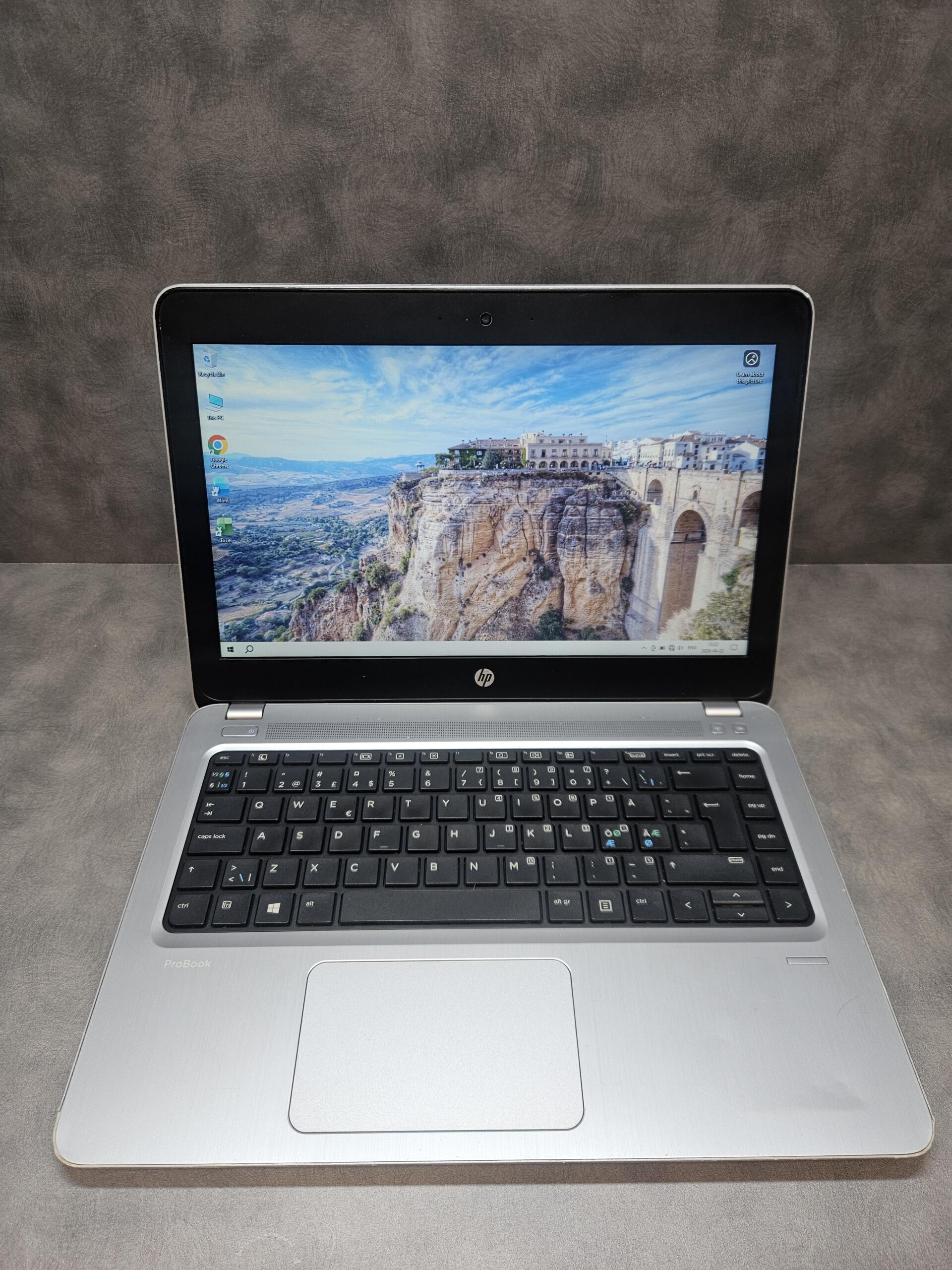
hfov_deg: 58.9
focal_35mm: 23
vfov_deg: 73.9
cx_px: 476
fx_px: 843
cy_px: 635
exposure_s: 1/100
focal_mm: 5.4
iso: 64
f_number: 1.8
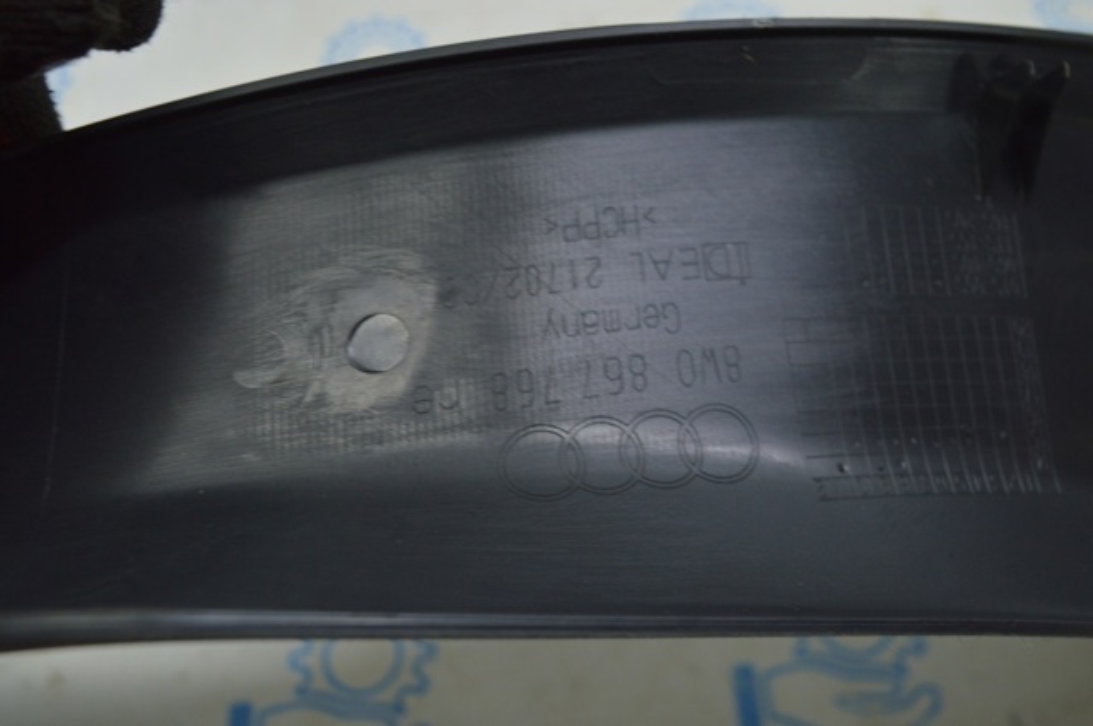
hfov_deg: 49.6
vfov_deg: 34.1
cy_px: 363
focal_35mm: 39
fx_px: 1183
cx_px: 546
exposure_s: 1/40
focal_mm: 26
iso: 400
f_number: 5.6
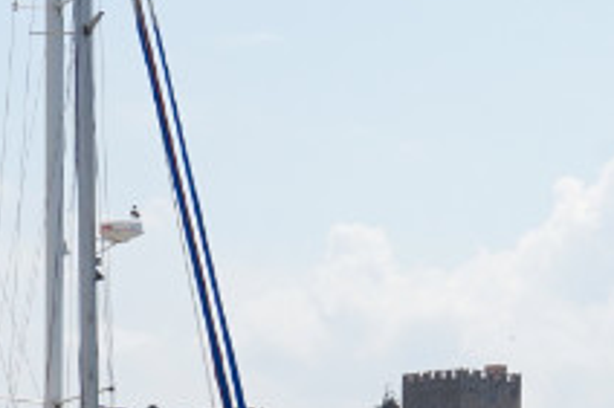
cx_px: 631
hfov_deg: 11.2
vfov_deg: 7.4
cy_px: 679
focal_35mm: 181
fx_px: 3085
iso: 100
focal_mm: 32
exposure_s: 1/160
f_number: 14
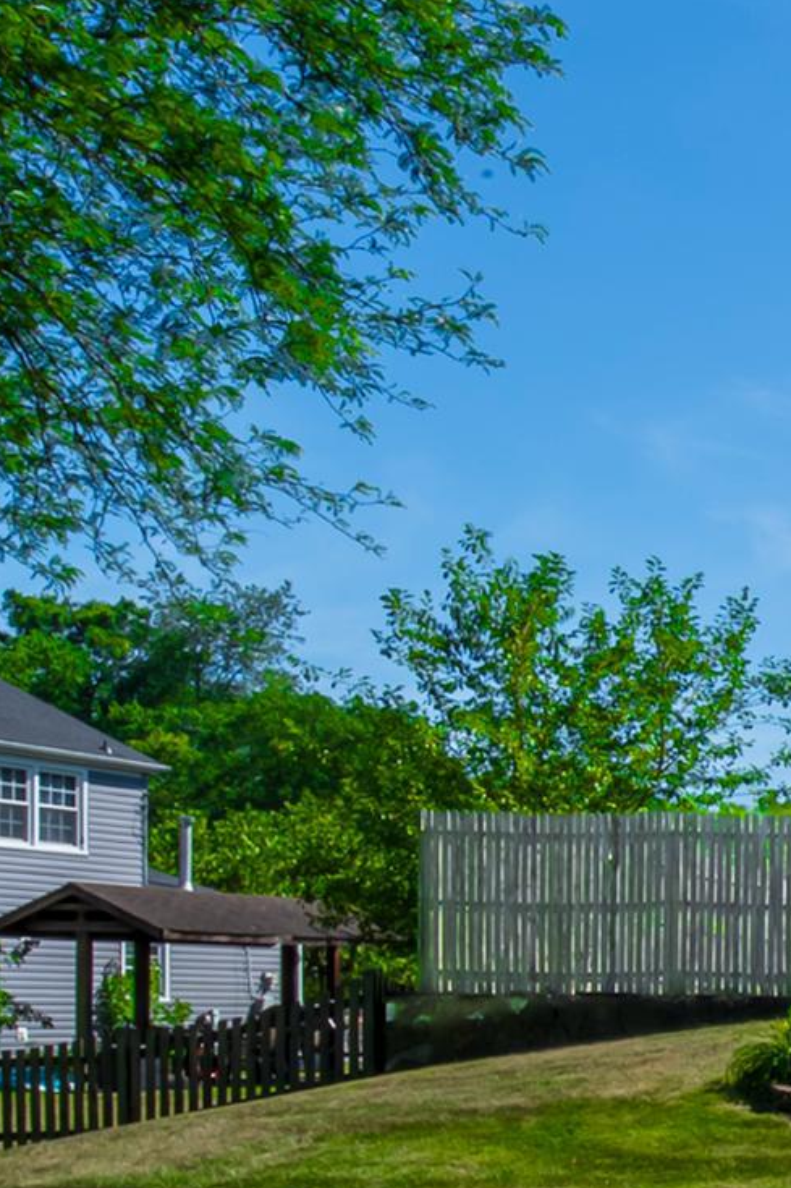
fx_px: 1747
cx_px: 1598
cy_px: 476
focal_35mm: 53
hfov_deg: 17.7
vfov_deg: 37.4
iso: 320
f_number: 32
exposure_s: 1/500
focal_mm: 19
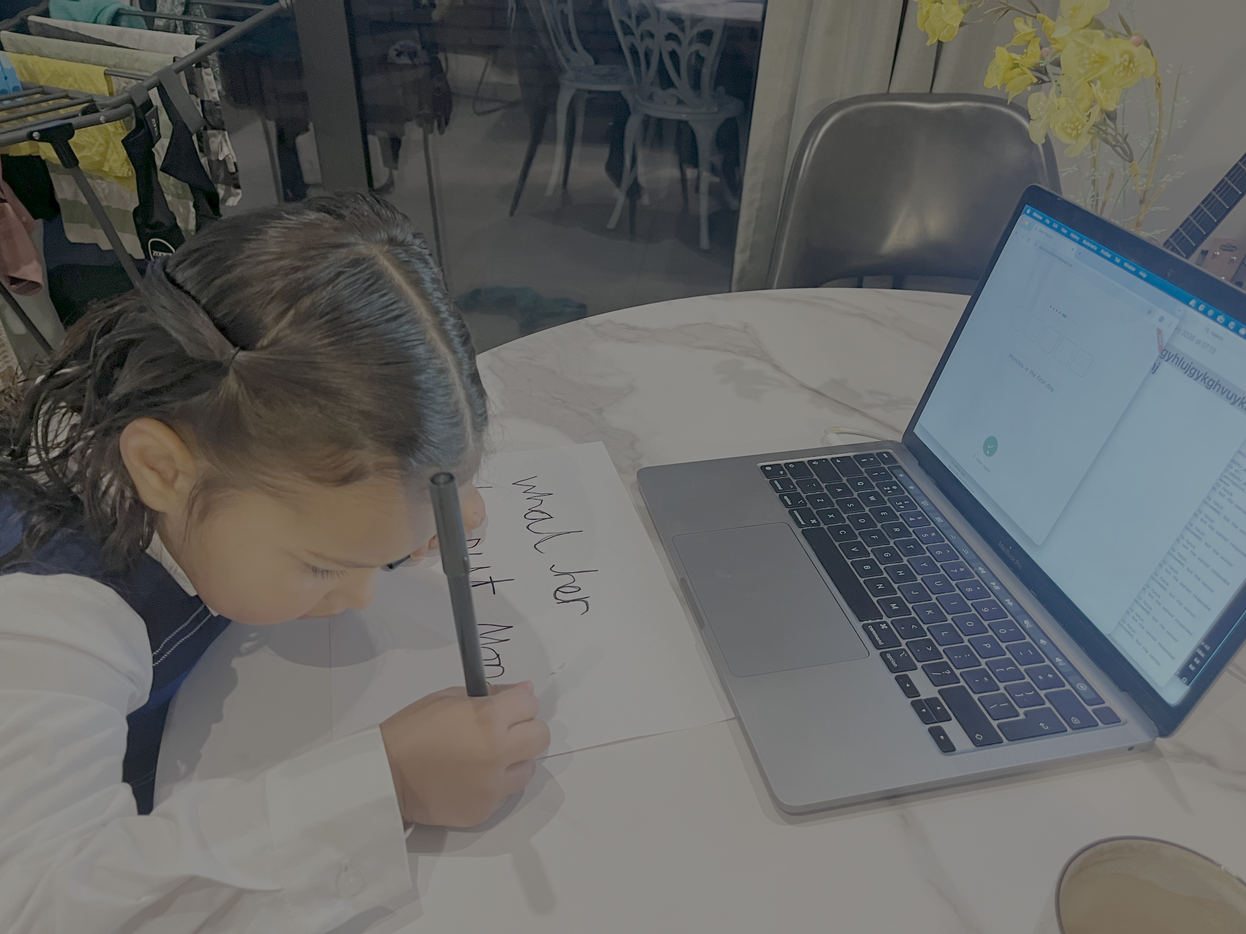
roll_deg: -1.4
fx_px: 936
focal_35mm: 26
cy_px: 467
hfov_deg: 67.3
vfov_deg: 53.1
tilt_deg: -33.9
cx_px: 623
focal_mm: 5.1
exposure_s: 1/50
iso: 400
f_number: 1.6
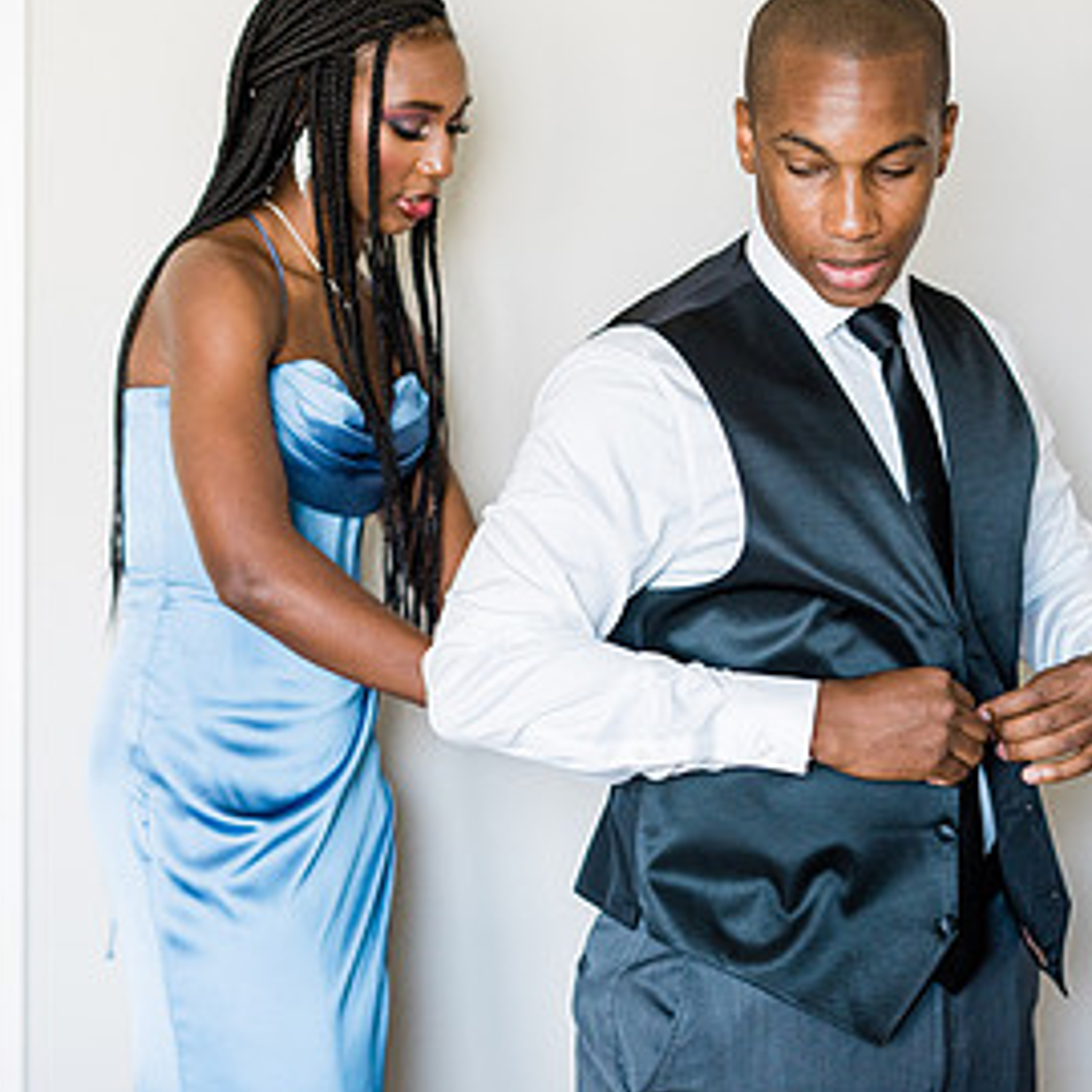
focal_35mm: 78
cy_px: 437
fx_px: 2784
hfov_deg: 22.2
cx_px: 599
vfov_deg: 22.2
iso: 800
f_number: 2.8
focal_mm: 55
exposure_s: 1/125
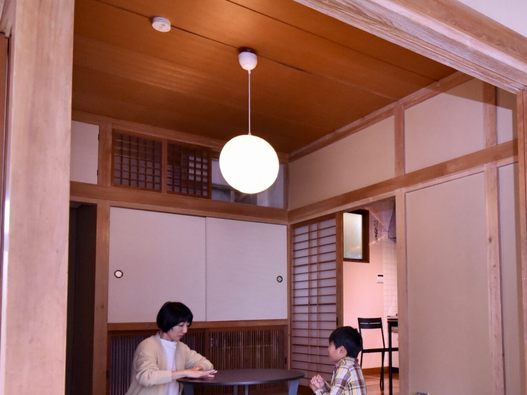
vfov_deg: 41.0
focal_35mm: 34
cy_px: 278
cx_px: 372
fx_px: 518
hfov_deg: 52.4
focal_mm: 17
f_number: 5.6
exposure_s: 1/200
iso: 3200
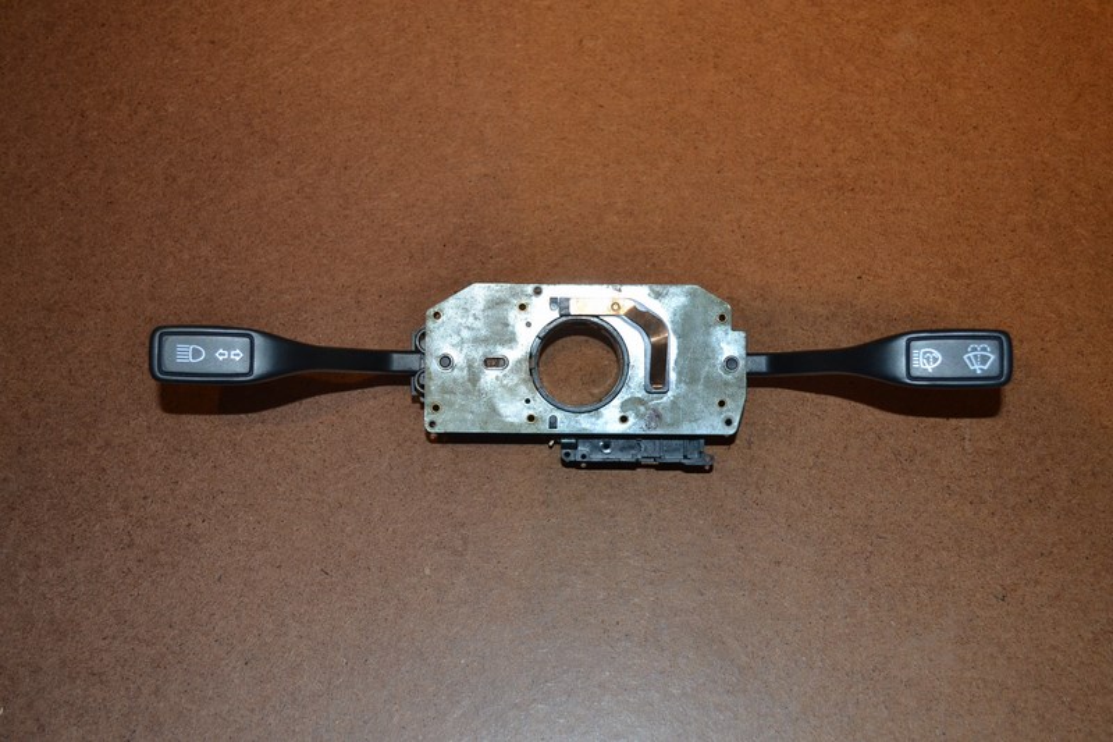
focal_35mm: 42
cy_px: 371
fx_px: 1298
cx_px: 556
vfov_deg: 31.9
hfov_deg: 46.4
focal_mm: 28
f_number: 4.5
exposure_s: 1/60
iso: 900
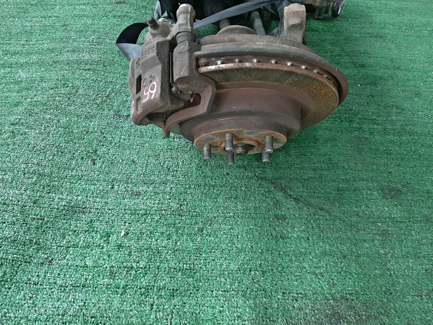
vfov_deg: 53.1
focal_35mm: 26
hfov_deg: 67.3
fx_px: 325
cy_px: 162
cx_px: 216
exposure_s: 1/50
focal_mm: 3.93
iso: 87
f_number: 1.7
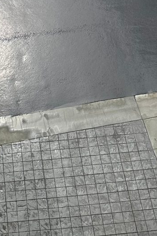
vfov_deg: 17.8
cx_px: 17
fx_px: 661
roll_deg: +2.9
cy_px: -135
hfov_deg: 13.4
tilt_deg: -36.0
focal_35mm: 101
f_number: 1.78
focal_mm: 6.86
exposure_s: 1/1256
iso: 80
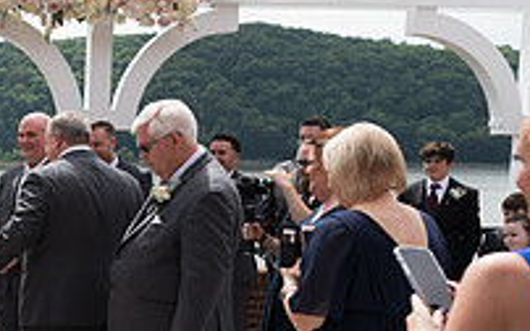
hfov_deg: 25.8
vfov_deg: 18.1
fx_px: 1025
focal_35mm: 71
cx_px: -113
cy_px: 282
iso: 64
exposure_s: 1/1600
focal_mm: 24
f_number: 2.8
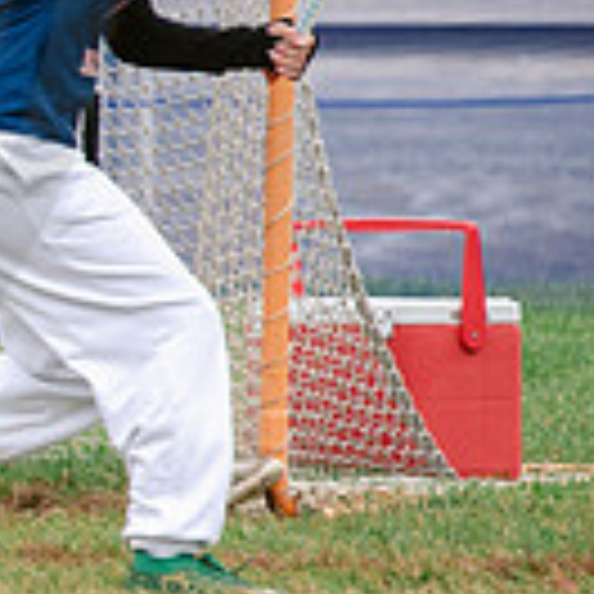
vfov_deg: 1.7
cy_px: 247
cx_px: -1249
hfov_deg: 1.7
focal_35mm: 1054
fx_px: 20462
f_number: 4.5
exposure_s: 1/1250
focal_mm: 195
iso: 400
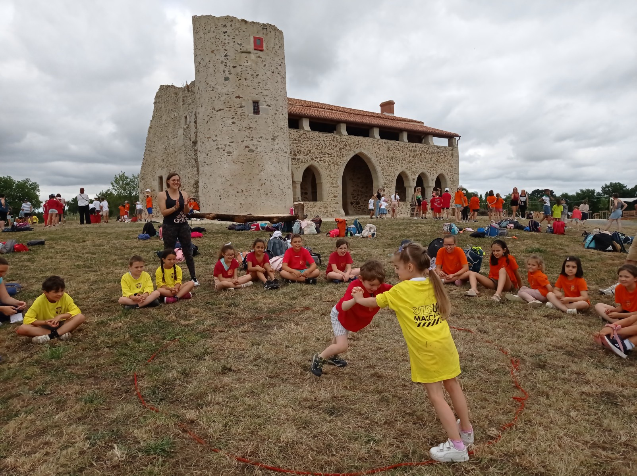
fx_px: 515
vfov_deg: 49.7
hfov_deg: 63.5
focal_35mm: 28
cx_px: 318
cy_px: 238
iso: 104
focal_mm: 4.74
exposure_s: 1/2994
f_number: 1.79
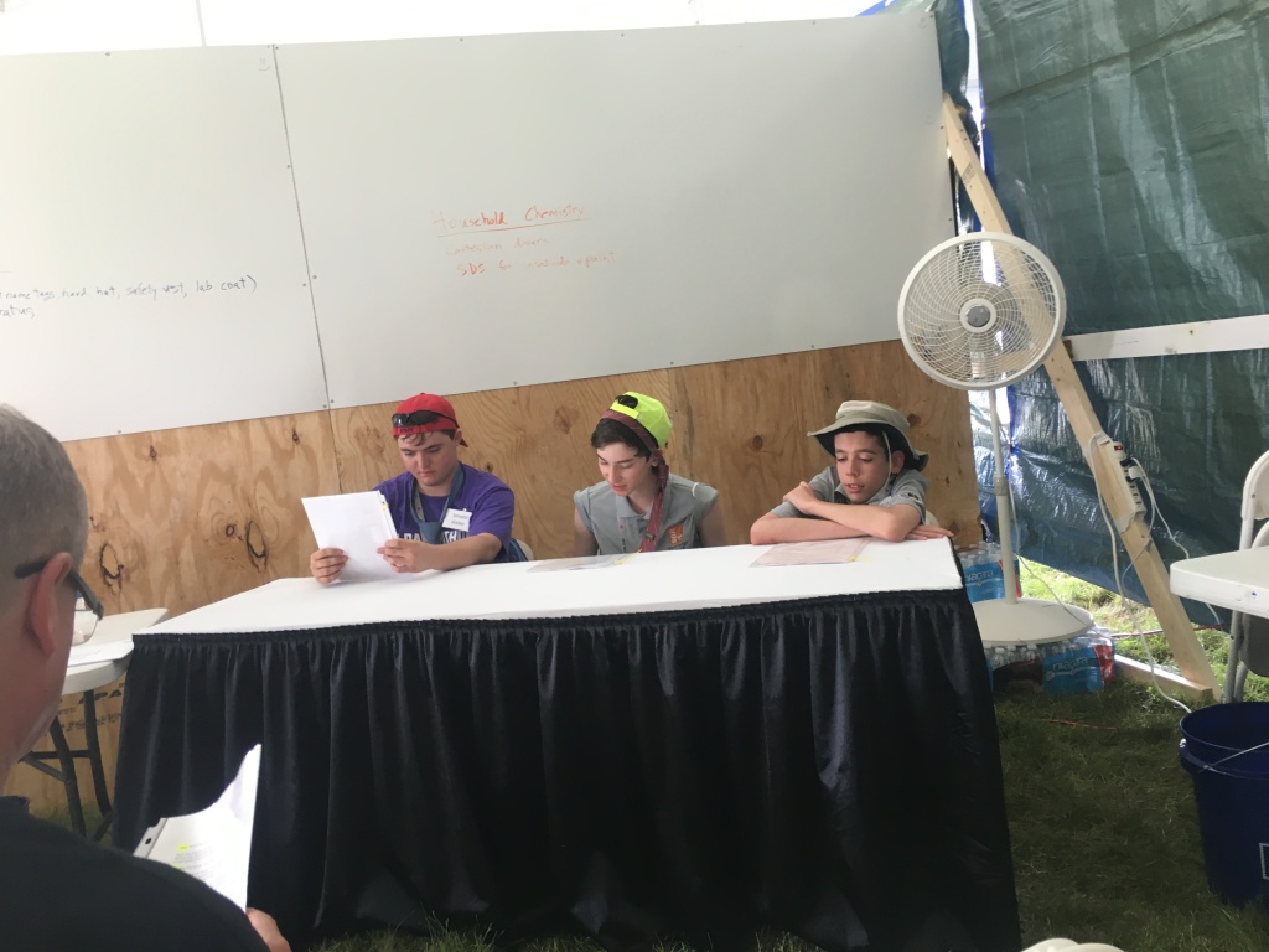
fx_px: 1063
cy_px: 476
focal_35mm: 29
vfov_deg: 48.2
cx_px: 634
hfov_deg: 61.7
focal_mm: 4.15
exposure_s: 1/30
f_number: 2.2
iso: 64
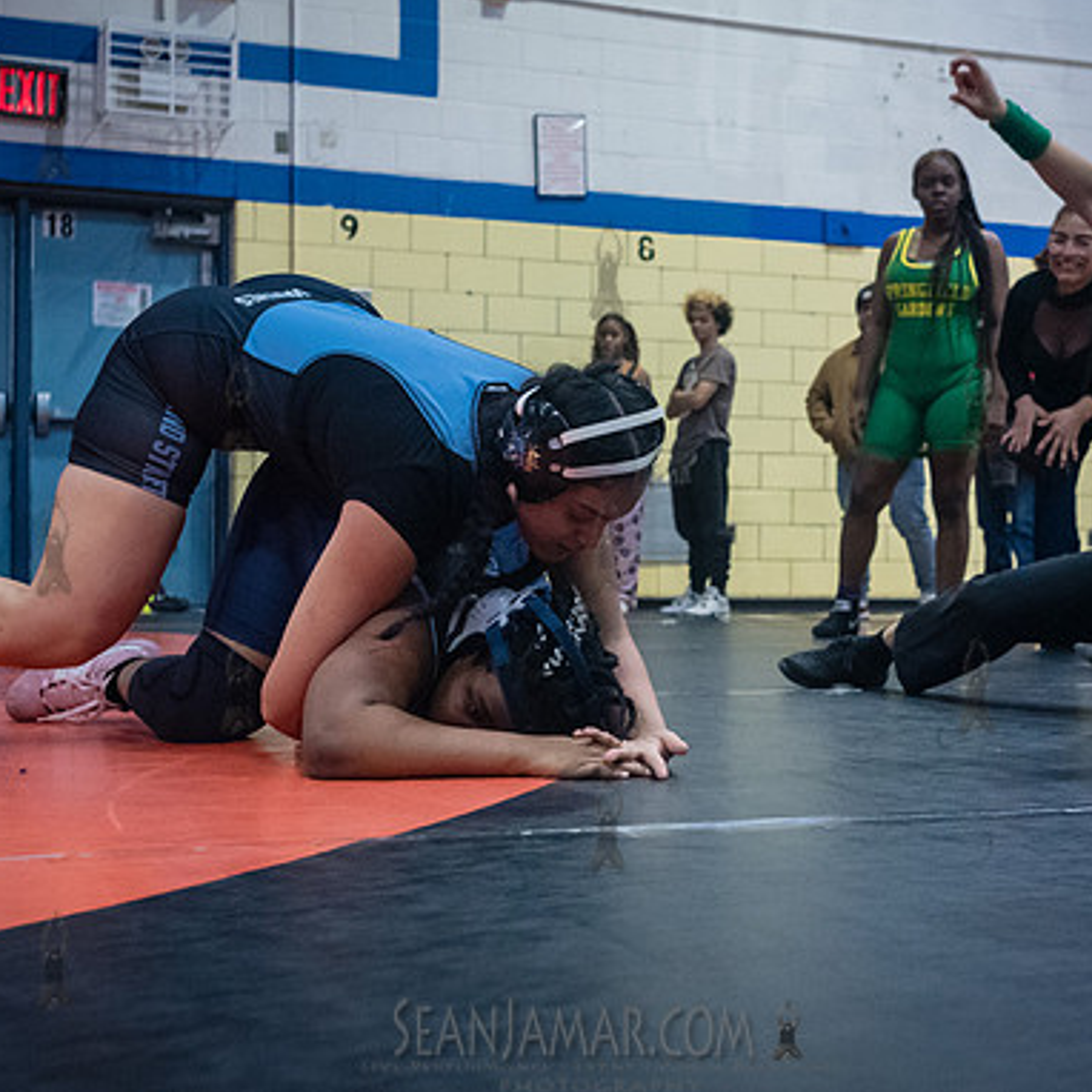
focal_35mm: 55
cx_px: 711
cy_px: 561
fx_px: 1963
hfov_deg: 30.9
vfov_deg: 31.1
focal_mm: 35
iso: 8000
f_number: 4
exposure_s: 1/400
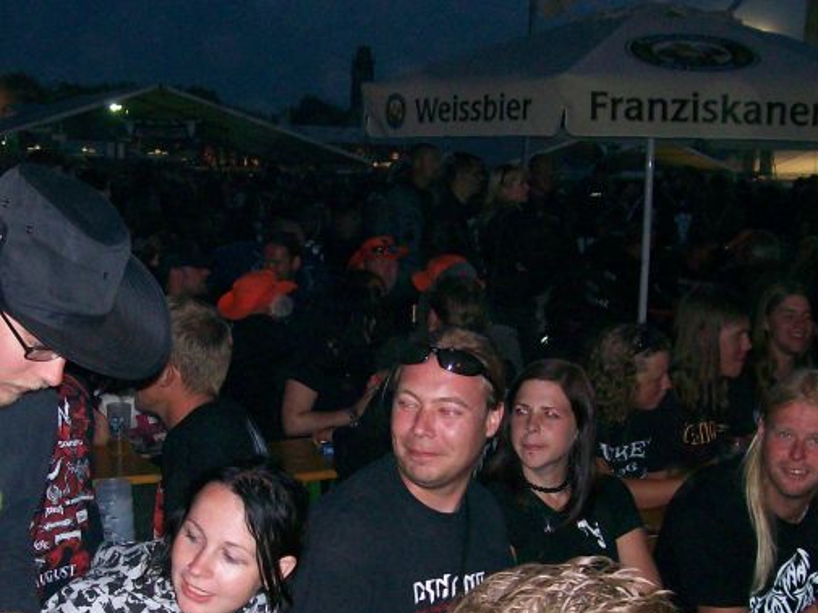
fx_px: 1346
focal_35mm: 57
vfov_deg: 25.3
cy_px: 459
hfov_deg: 33.4
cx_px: 259
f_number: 2.7
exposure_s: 1/64
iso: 140
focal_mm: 6
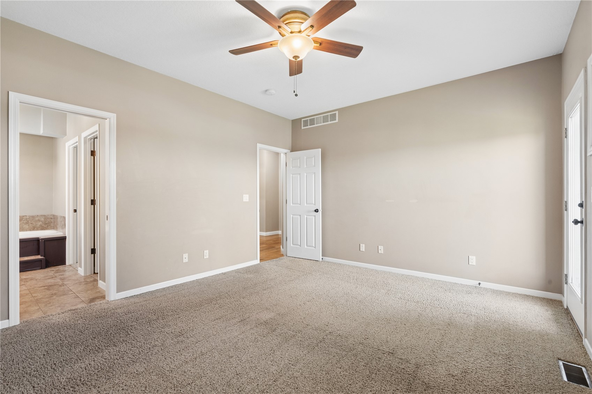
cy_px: 197
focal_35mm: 16
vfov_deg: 73.7
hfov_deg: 96.7
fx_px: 263
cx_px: 296
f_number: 10
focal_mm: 16
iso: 400
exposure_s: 1/6
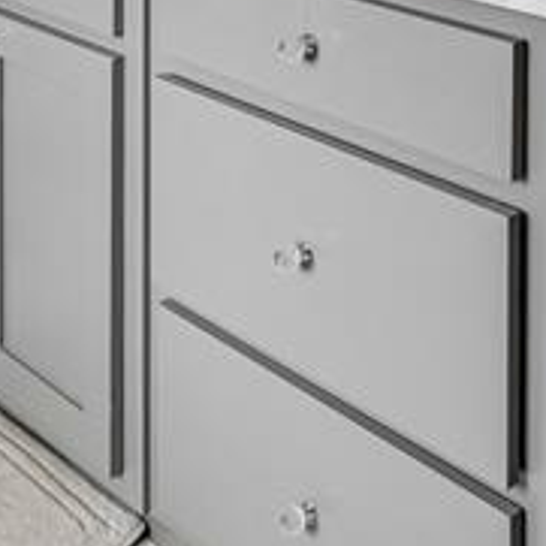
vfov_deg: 20.0
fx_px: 1285
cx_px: 222
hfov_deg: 24.0
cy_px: -323
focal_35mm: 72
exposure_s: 1/25
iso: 200
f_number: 6.3
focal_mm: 10
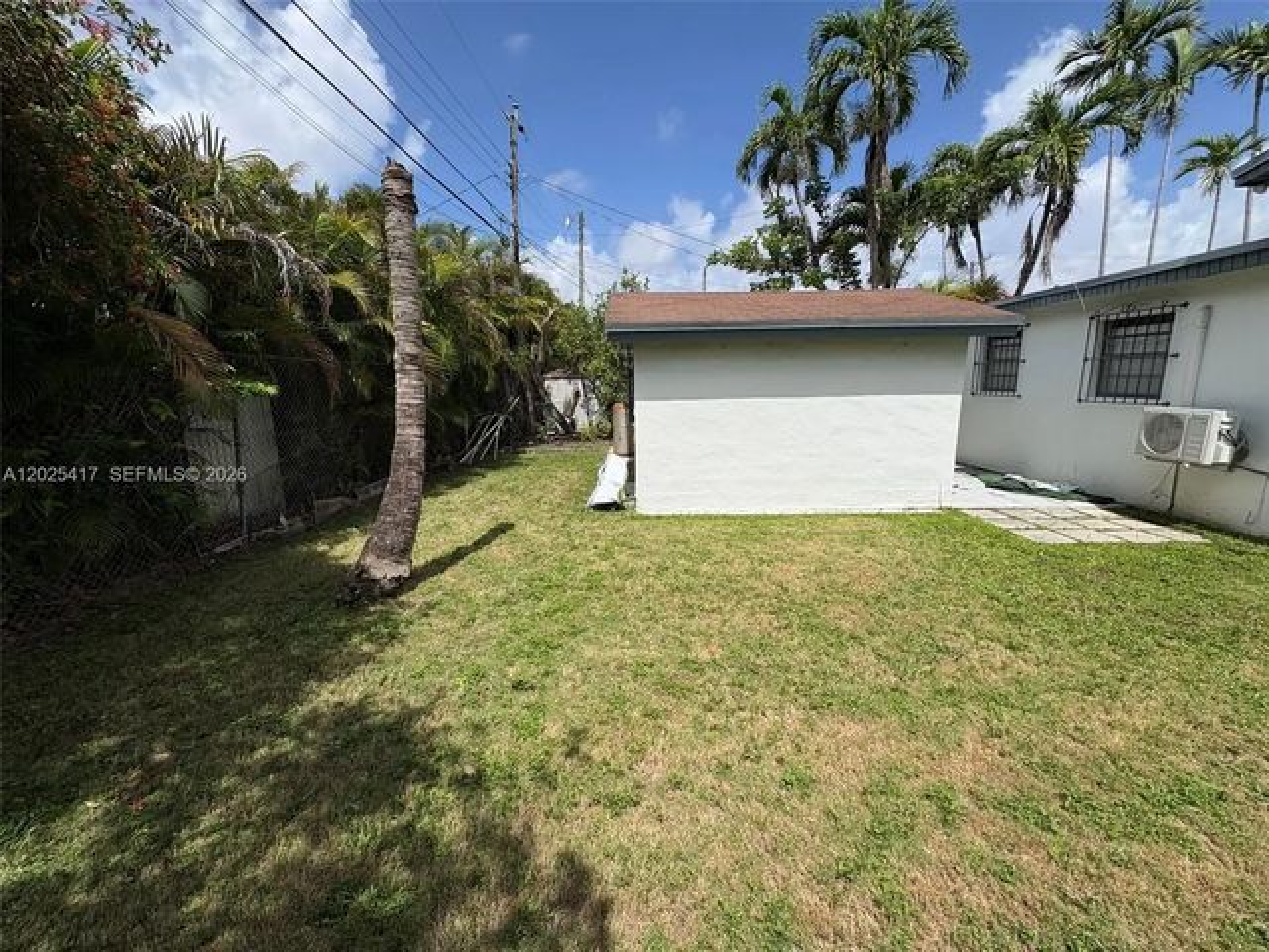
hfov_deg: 102.1
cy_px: 476
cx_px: 634
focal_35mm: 14
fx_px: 513
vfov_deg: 85.7
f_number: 2.2
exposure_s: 1/3390
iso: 50
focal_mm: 2.22
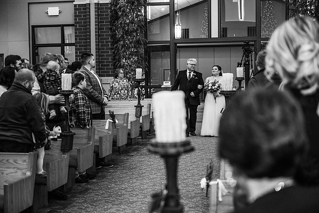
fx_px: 479
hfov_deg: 36.9
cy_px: 106
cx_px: 160
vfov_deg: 25.1
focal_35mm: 54
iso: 2000
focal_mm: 54
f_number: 2.8
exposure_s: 1/200
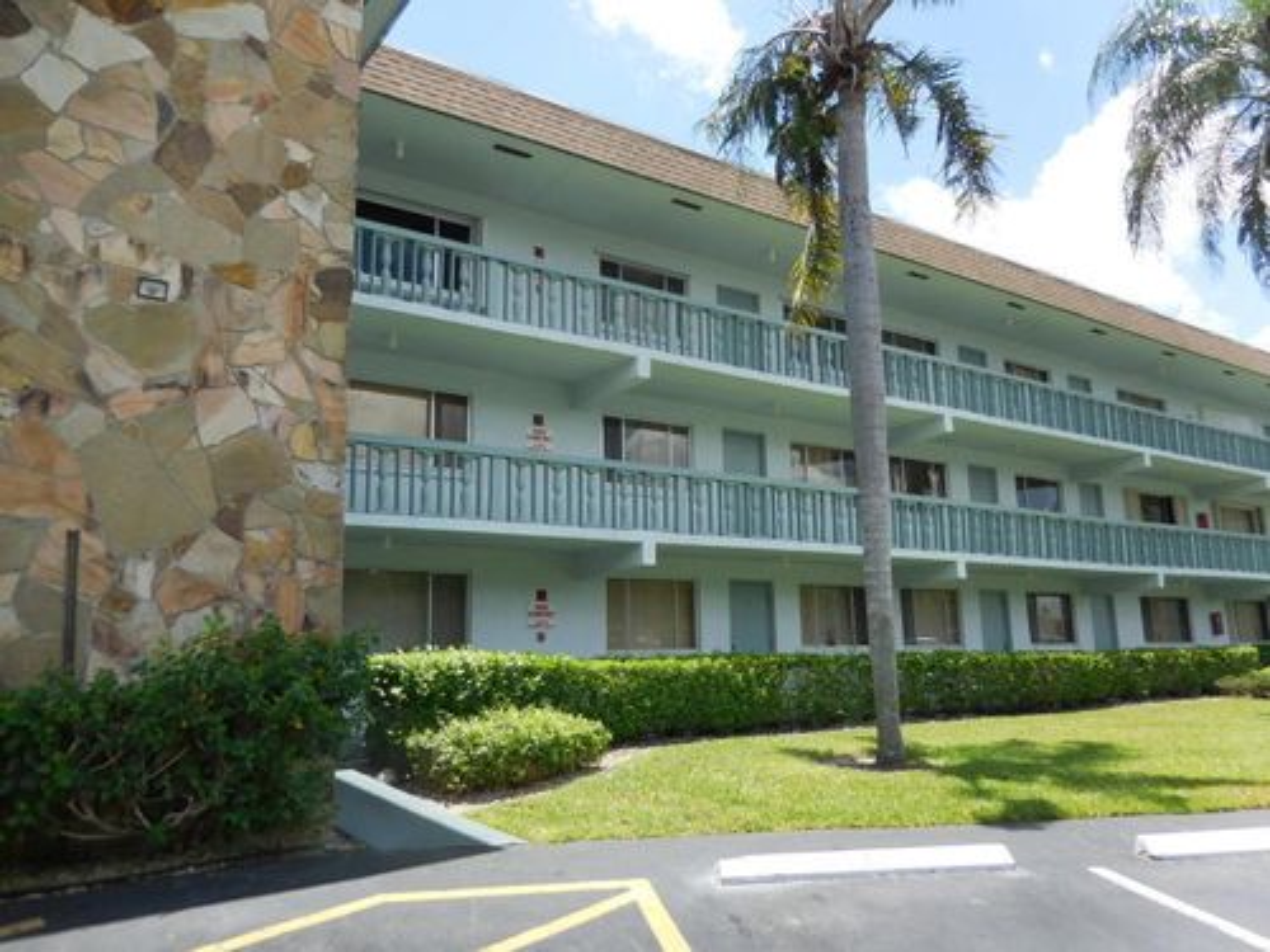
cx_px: 635
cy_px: 476
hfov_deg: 69.4
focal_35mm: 25
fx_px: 917
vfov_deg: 54.9
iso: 125
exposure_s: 1/640
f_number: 3.3
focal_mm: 4.5
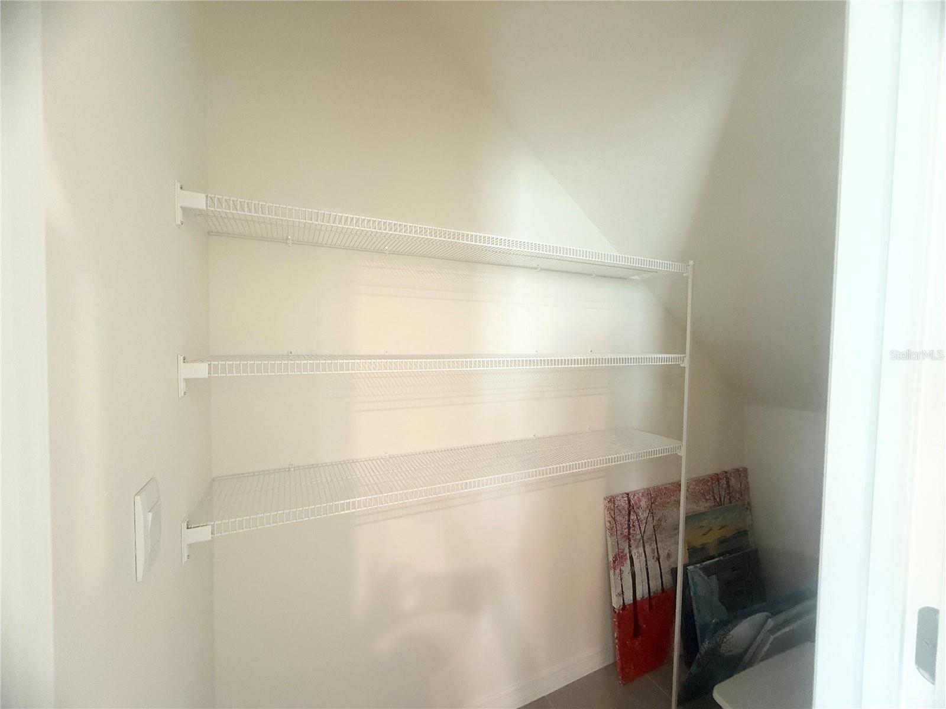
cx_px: 473
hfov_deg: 102.1
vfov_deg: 85.7
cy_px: 354
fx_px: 383
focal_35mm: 14
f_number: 2.2
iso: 400
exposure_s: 1/60
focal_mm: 2.22
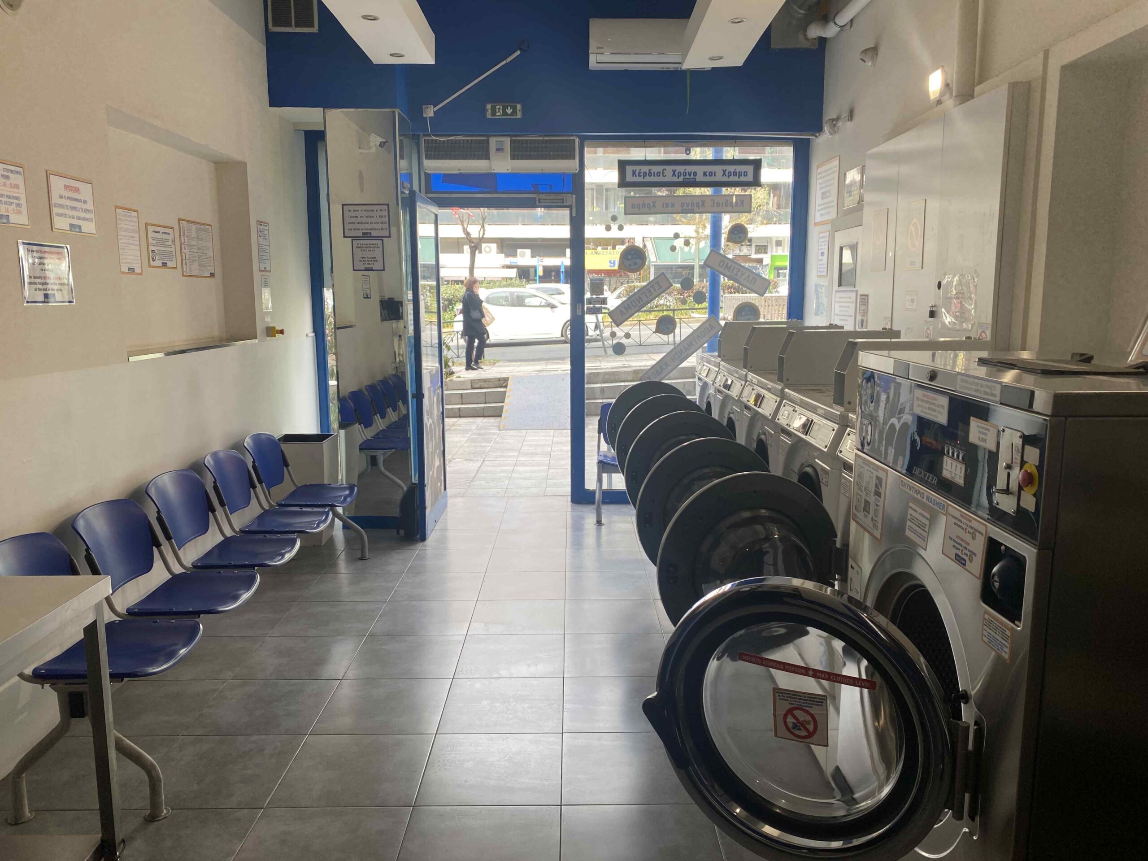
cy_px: 430
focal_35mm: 26
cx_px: 574
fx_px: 862
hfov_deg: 67.3
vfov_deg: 53.1
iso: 32
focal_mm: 4.2
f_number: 1.8
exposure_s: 1/139
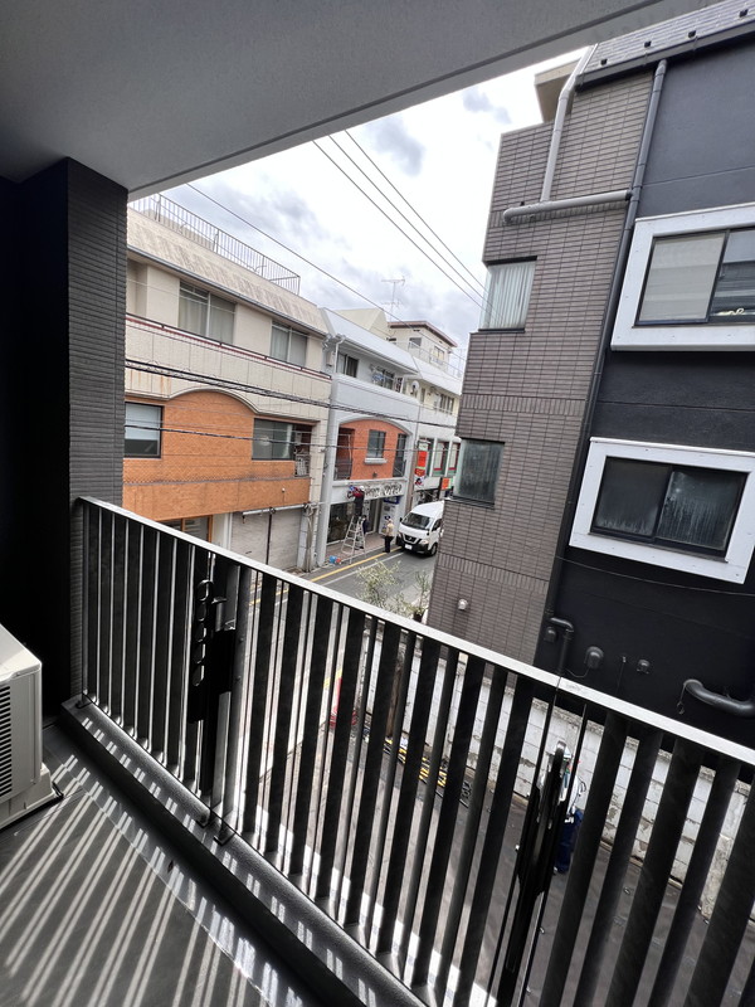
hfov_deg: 89.9
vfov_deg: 106.2
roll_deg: -6.7
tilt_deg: -8.6
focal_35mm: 13
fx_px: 378
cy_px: 504
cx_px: 378
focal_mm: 1.57
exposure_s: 1/641
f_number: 1.8
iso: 32
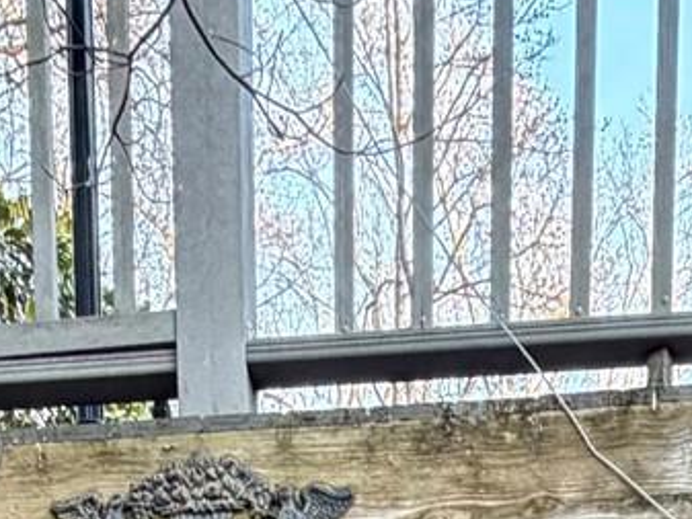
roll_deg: -1.7
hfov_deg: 23.0
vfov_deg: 11.2
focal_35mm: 85
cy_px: 1543
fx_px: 1700
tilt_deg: -11.8
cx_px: 384
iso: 250
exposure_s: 1/121
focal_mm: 2.22
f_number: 2.2
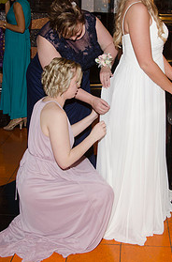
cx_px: 115
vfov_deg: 31.7
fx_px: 455
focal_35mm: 63
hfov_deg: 21.3
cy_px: 81
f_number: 5.6
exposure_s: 1/60
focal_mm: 26
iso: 400
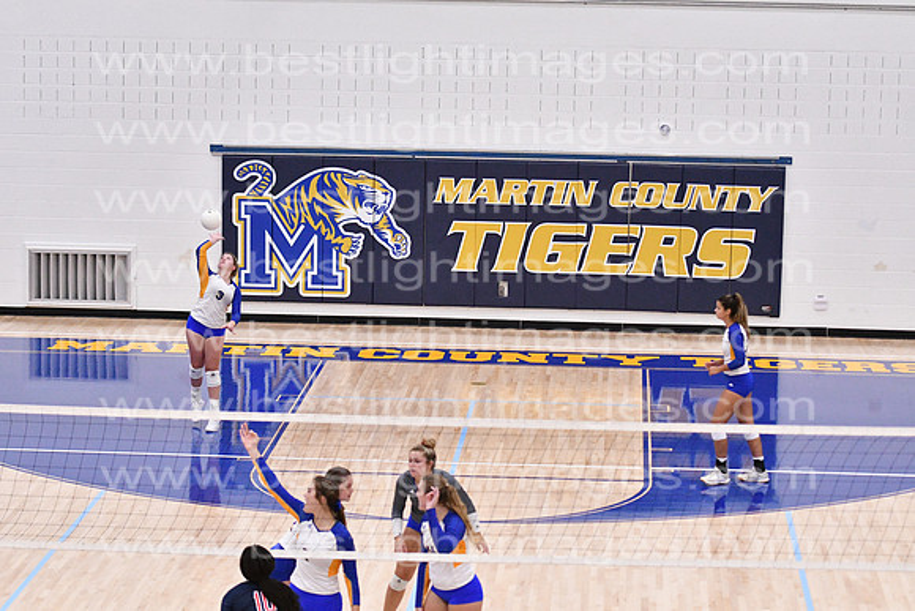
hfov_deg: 19.5
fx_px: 2669
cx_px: 458
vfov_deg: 13.0
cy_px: 306
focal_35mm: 105
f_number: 3.2
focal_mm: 70
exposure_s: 1/1000
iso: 6400
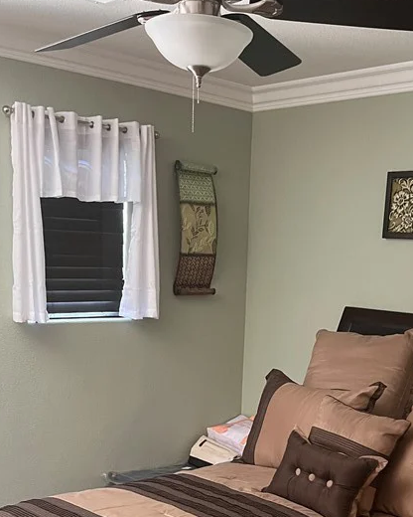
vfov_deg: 35.1
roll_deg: -2.6
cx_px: 283
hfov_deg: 30.0
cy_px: 470
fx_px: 764
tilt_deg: -16.9
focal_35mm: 50
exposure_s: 1/30
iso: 500
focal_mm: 5.1
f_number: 1.6
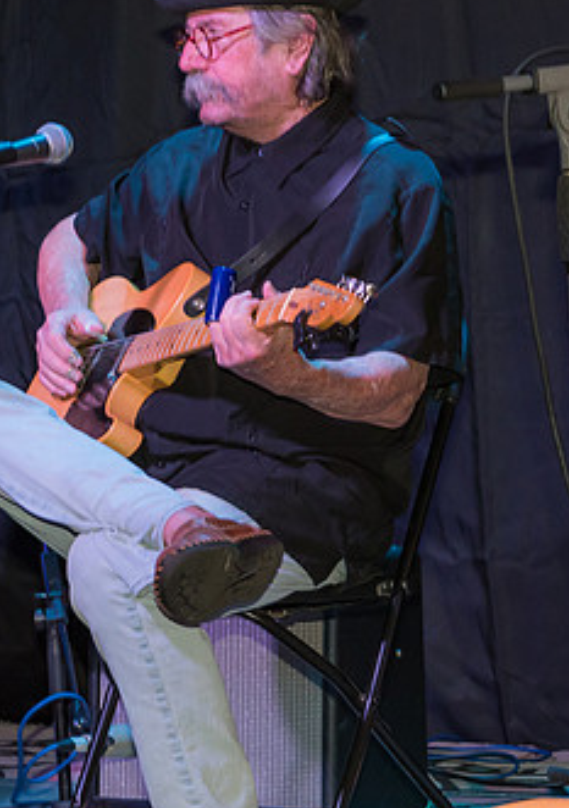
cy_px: 368
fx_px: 4318
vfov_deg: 10.7
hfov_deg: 7.5
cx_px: 439
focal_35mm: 189
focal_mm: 70
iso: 1000
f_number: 5
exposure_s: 1/160
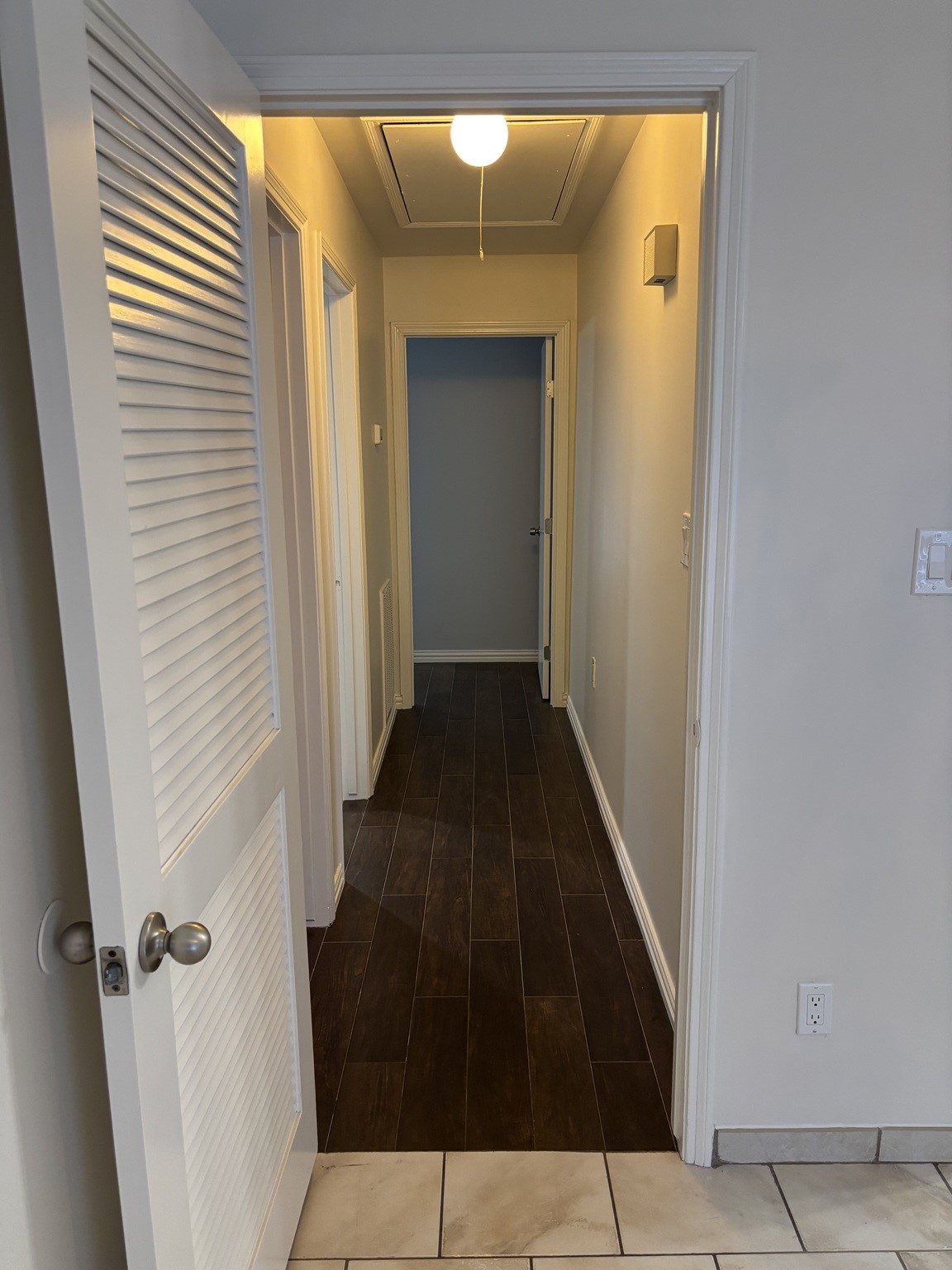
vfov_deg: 67.3
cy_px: 635
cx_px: 476
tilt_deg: -11.9
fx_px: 953
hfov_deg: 53.1
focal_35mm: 26
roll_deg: +0.0
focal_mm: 5.96
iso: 250
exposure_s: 1/60
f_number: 1.6
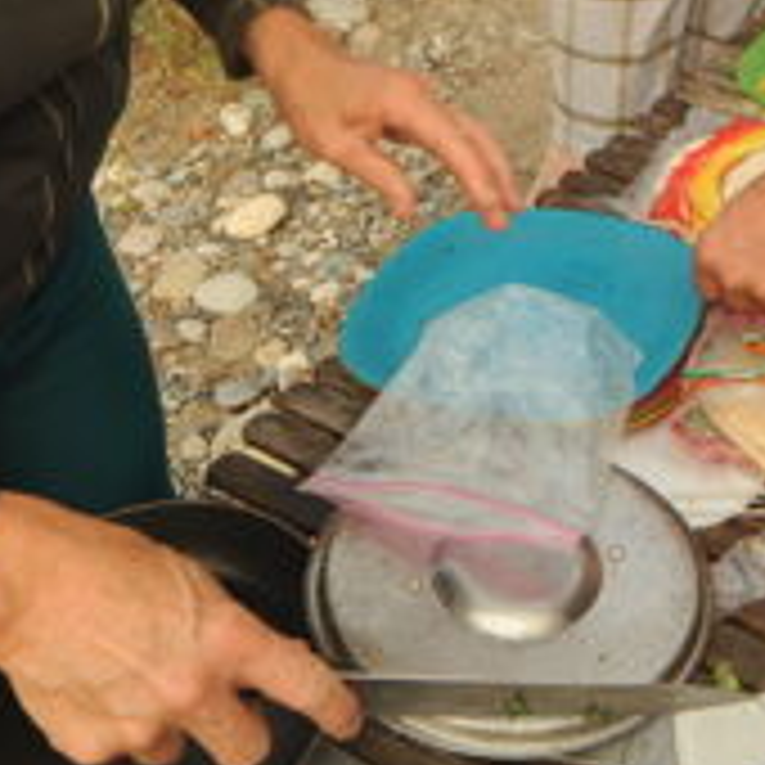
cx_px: 814
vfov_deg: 25.8
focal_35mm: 56
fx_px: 1400
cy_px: -248
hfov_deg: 28.2
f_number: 10
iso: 200
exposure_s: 1/100
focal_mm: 14
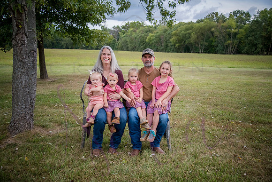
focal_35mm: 32
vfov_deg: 41.1
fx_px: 242
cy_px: 91
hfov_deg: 58.7
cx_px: 136
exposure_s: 1/640
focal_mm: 32
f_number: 4
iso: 400
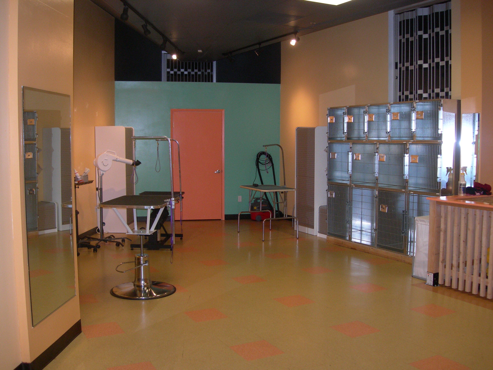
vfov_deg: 37.7
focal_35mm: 38
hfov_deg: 49.0
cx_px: 246
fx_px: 541
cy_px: 185
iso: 144
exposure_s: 1/60.1
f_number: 2.8
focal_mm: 7.8
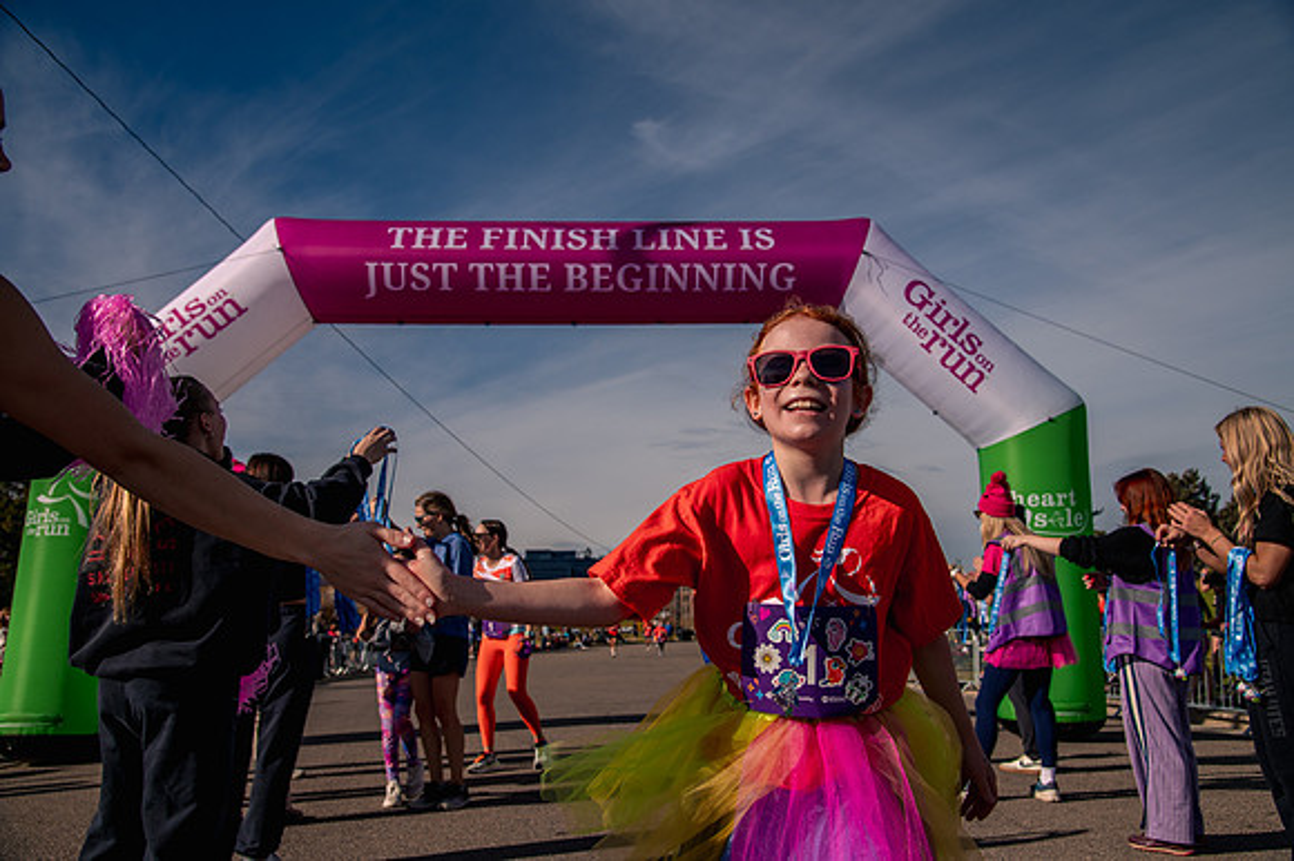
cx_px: 647
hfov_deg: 62.0
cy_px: 430
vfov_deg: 43.6
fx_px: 1078
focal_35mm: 30
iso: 200
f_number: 5.6
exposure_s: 1/2000
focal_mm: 30
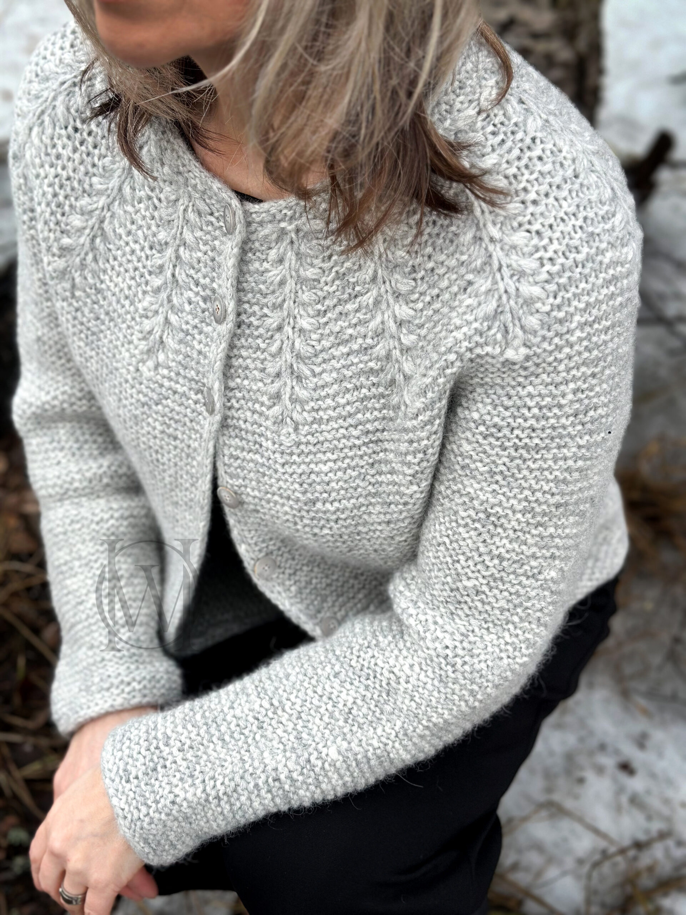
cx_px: 343
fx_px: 1268
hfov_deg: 30.3
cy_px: 458
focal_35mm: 48
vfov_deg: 39.7
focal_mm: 6.86
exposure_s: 1/800
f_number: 1.8
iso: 80
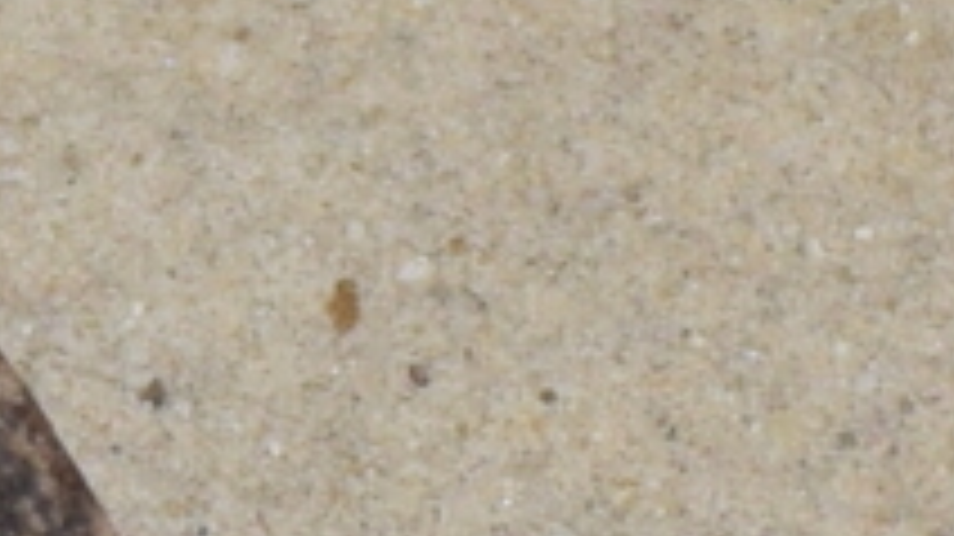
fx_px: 20909
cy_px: 806
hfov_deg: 2.6
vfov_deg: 1.5
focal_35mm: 827
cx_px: -220
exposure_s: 1/60
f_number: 7.1
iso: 320
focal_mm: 116
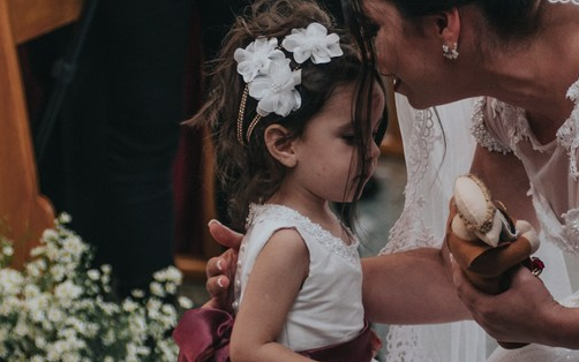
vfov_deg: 6.7
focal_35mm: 195
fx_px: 3078
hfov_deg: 10.7
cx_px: 377
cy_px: 165
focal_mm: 80
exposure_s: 1/200
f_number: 2.8
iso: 1250
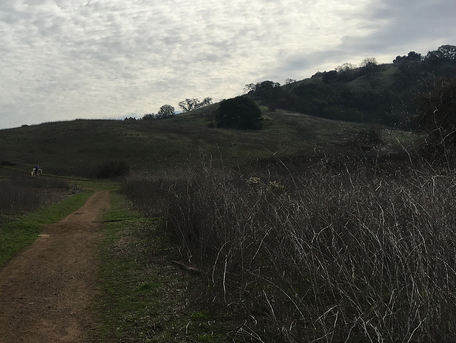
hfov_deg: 34.4
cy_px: 182
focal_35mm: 53
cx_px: 58
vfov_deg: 27.5
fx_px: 698
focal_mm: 4.15
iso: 25
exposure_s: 1/3344
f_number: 2.2
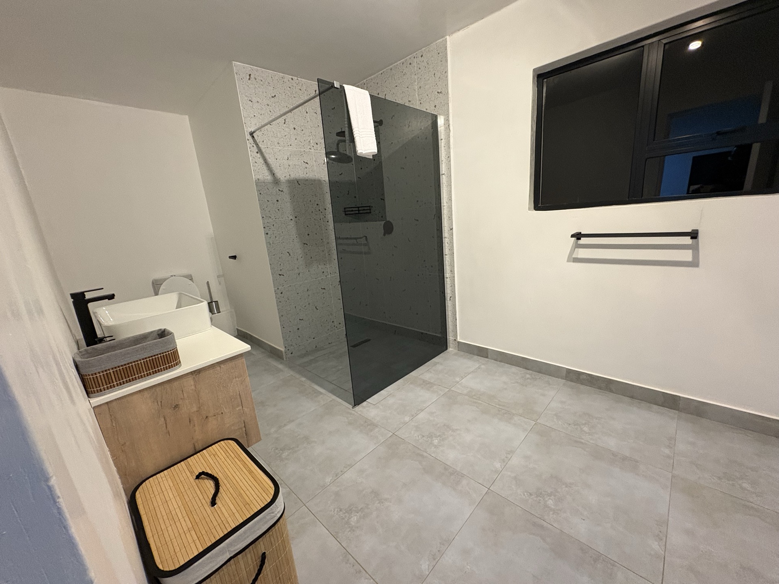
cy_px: 292
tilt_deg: -13.8
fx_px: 315
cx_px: 390
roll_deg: +5.1
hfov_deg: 102.1
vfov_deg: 85.7
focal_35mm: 14
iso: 400
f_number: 2.2
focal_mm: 2.22
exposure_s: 1/50
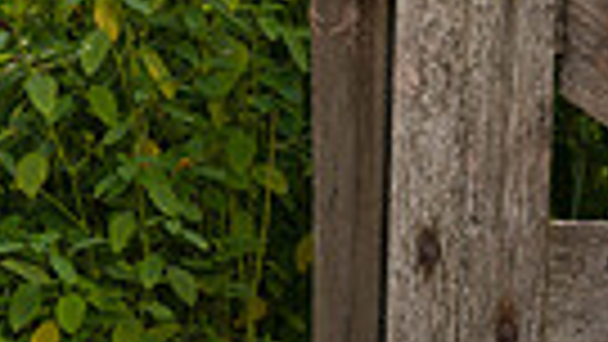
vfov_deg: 2.8
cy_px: -287
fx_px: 6918
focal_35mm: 429
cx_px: 1256
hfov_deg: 4.9
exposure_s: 1/250
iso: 40
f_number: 4.5
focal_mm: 78
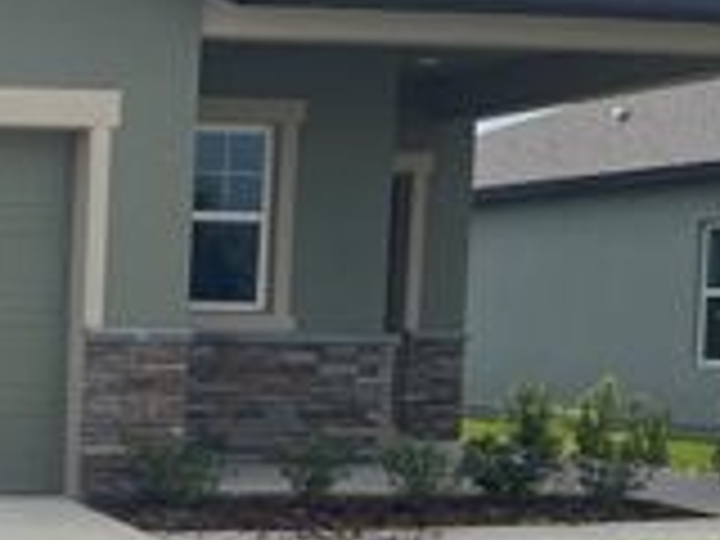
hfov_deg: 21.1
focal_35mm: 78
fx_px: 1622
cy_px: 470
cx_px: -364
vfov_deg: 18.6
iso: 32
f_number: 1.6
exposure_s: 1/7937
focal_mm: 5.1
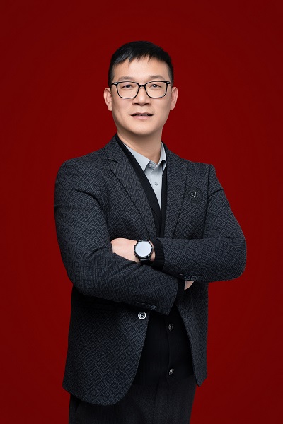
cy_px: 212
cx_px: 142
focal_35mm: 70
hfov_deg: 19.5
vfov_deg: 28.8
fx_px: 825
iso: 100
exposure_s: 1/125
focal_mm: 70
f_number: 5.6
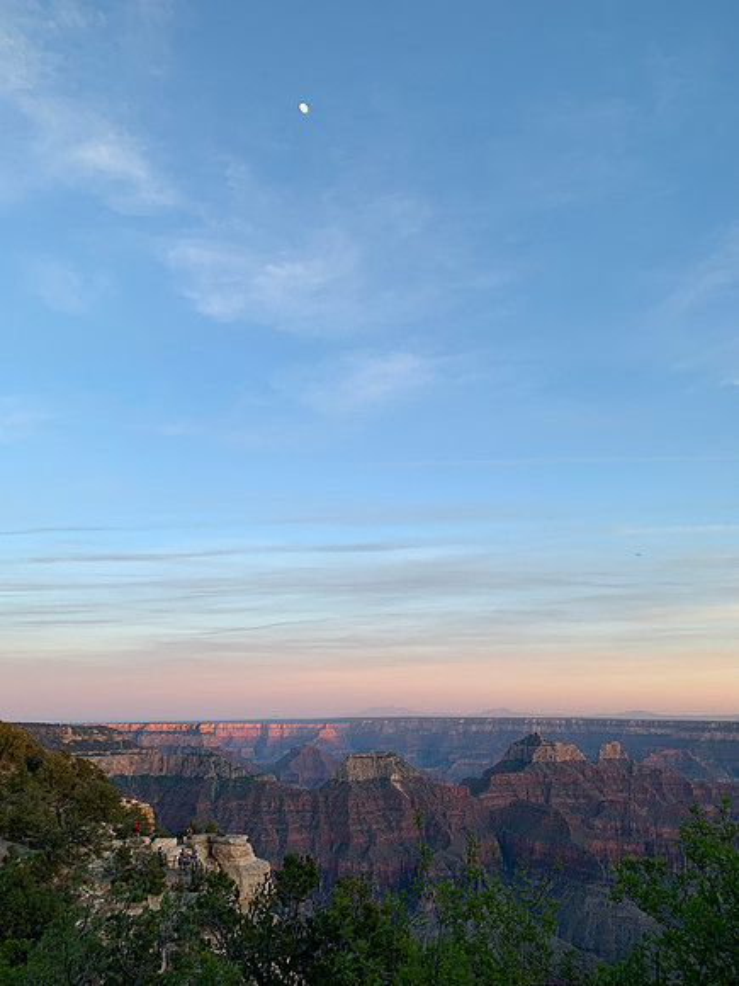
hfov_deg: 53.1
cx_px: 370
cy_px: 493
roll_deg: +0.3
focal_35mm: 26
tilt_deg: +16.6
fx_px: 740
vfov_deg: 67.3
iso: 32
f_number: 1.8
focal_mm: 4.25
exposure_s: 1/122
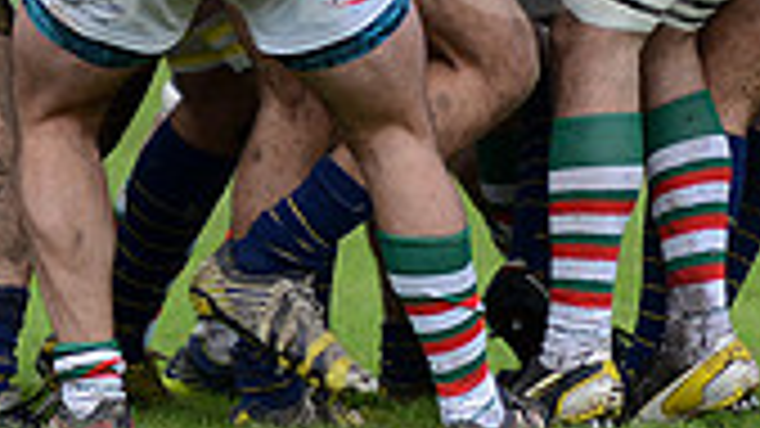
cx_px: 445
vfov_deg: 1.3
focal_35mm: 969
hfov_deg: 2.2
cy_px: -133
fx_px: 19524
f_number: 4
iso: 400
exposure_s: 1/500
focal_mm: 270
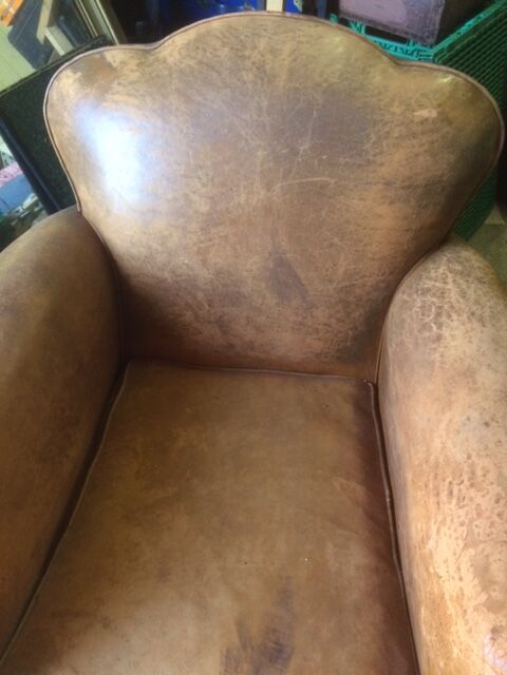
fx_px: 566
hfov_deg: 48.2
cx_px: 254
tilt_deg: -50.8
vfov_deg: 61.7
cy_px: 338
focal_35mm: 29
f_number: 2.2
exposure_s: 1/33
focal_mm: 4.15
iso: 200
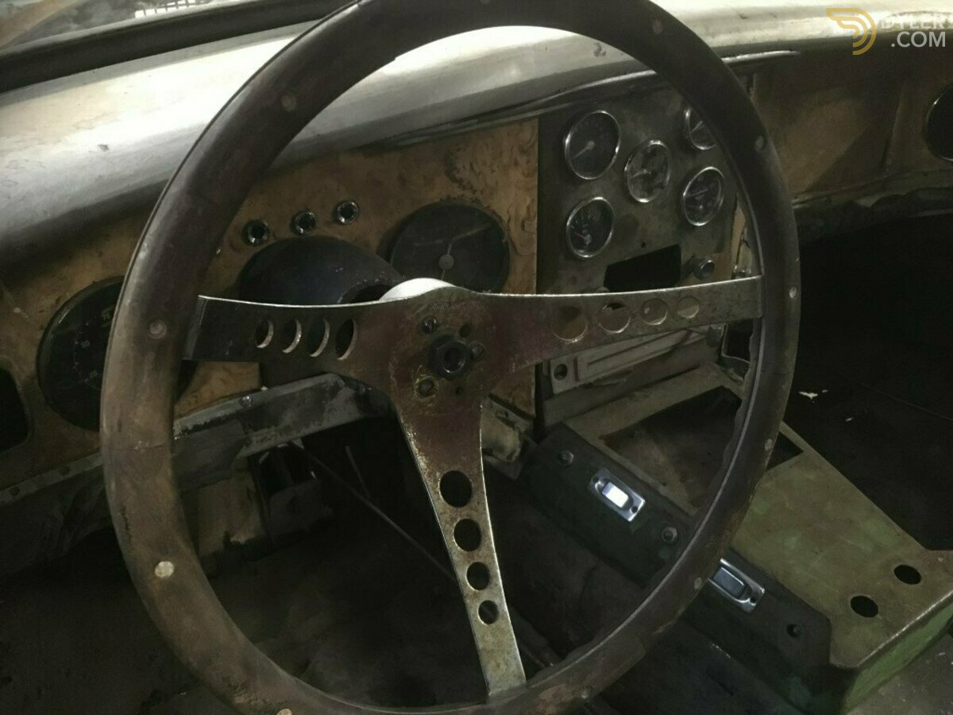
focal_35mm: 29
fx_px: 798
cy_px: 358
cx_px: 476
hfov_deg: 61.7
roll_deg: -1.5
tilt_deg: -30.8
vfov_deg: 48.2
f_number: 2.2
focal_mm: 4.15
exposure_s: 1/17
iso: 320
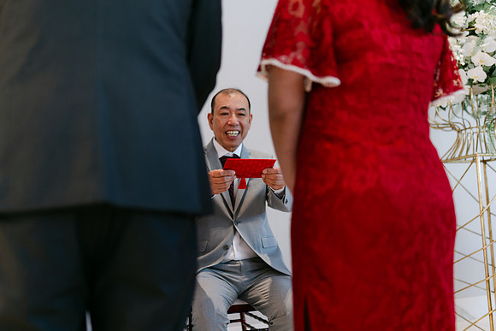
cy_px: 166
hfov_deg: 52.0
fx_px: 508
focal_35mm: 37
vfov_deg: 36.1
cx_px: 256
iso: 250
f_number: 1.4
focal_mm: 35
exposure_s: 1/125
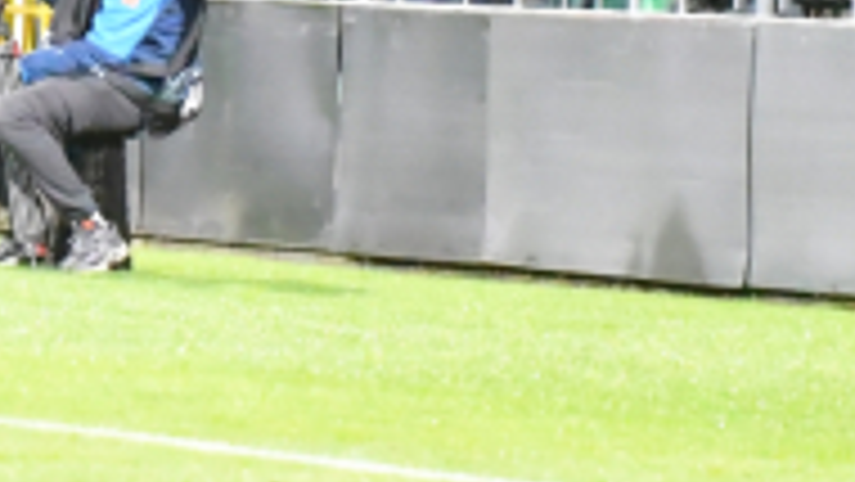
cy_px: -507
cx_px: 72
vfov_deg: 1.6
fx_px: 16759
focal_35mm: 739
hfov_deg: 2.9
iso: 20000
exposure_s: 1/1000
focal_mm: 112
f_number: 4
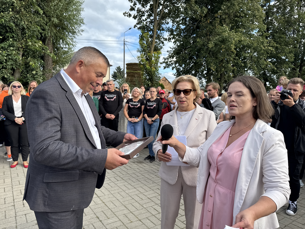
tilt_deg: -3.3
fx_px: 211
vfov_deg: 56.8
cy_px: 114
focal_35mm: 24
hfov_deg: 71.6
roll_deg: -2.7
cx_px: 152
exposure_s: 1/1395
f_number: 1.78
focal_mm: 6.76
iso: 80
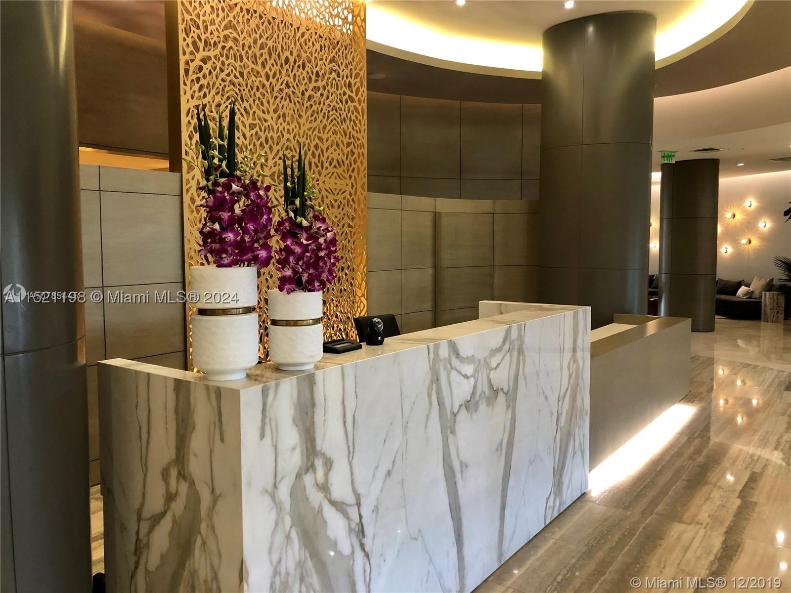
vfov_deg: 49.7
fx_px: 640
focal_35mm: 28
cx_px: 396
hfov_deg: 63.4
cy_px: 296
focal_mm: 4
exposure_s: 1/15
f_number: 1.8
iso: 64
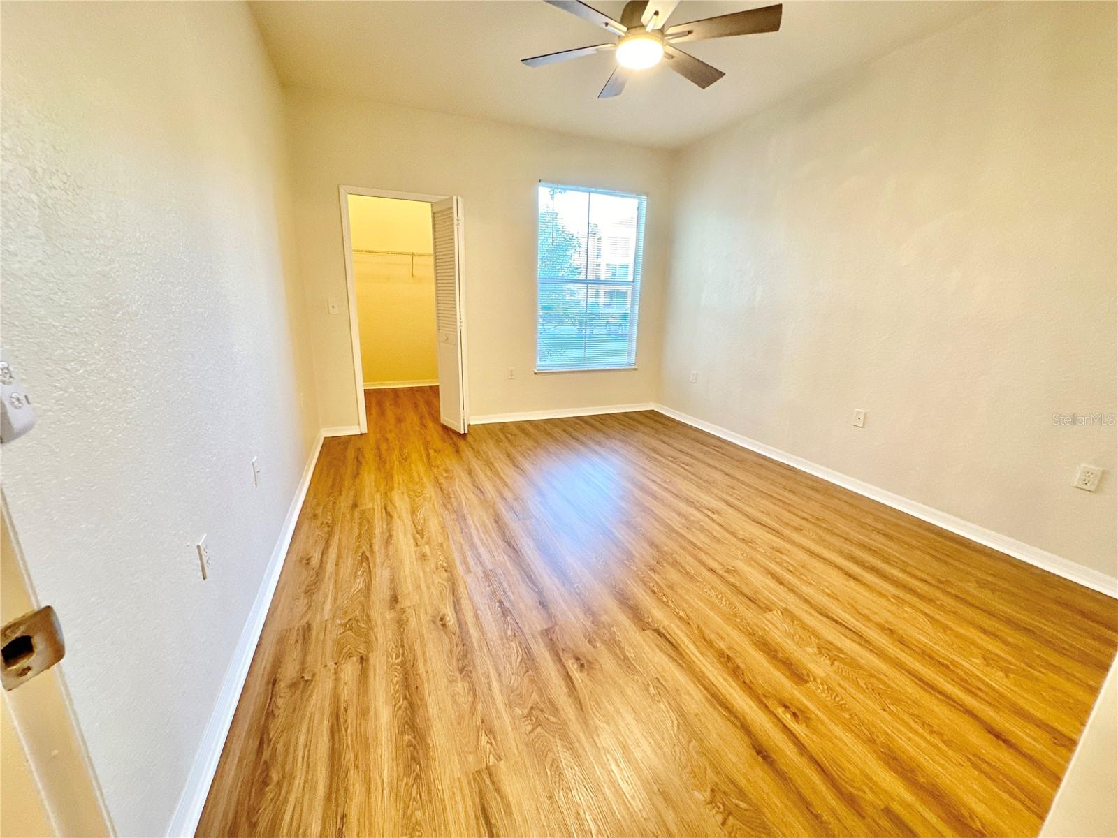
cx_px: 559
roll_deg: -1.8
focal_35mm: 14
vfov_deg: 85.7
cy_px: 419
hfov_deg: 102.1
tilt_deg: -14.9
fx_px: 452
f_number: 2.2
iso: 400
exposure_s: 1/60
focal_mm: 2.22
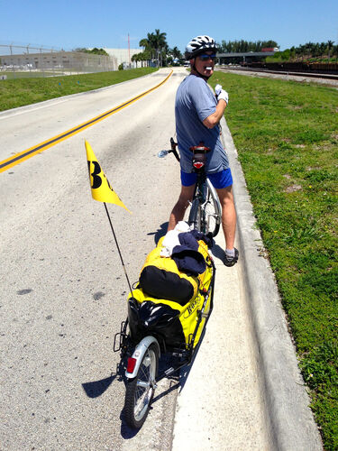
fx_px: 430
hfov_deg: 42.9
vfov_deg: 55.4
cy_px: 226
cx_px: 169
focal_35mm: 33
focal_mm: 4.13
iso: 50
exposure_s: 1/2463
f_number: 2.4
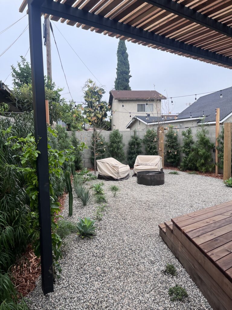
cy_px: 155
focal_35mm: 26
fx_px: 232
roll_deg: +0.9
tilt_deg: -4.6
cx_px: 116
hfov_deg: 53.1
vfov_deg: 67.3
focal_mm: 5.1
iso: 40
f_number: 1.6
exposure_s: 1/256
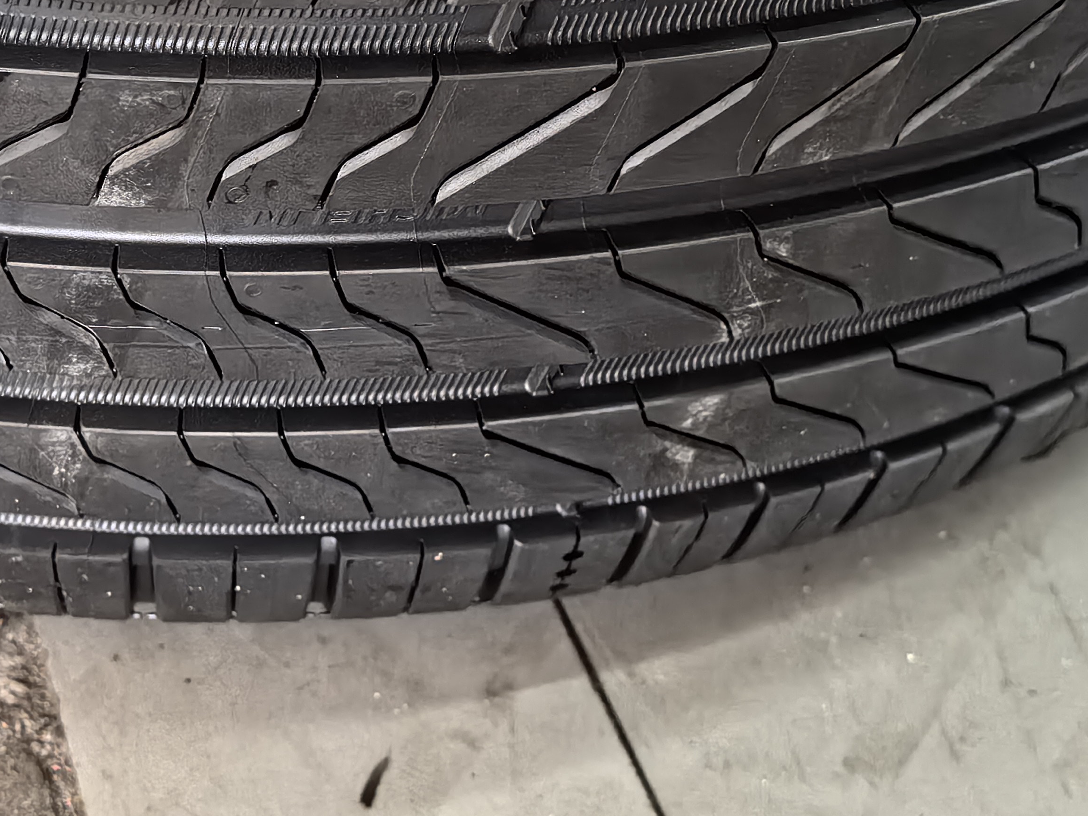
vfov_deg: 21.5
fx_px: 2137
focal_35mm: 68
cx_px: 417
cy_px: 250
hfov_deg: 28.5
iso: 500
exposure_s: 1/100
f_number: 2
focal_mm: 6.98
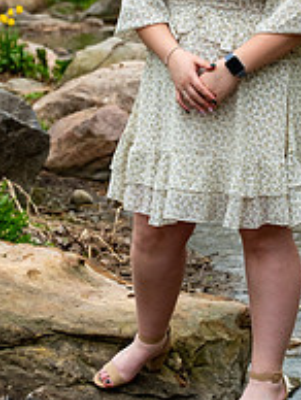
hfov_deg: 8.9
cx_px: 225
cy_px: 115
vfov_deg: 11.8
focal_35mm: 167
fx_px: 1932
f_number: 4
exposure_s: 1/320
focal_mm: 50
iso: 250
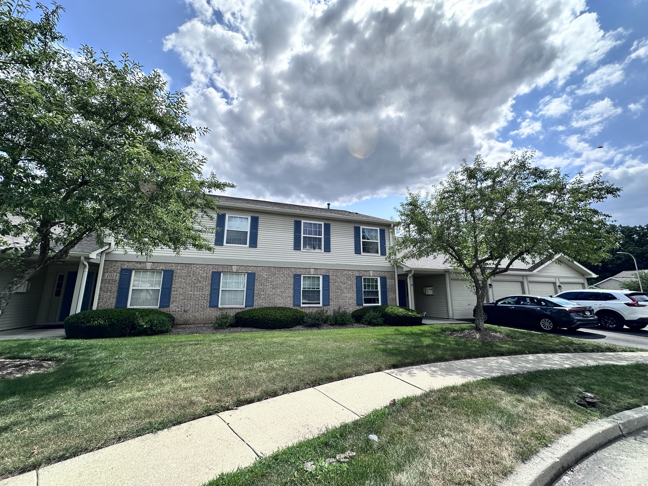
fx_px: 262
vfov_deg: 85.7
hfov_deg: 102.1
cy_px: 243
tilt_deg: +11.3
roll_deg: +0.0
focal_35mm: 14
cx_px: 324
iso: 50
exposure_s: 1/2451
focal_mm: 2.22
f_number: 2.2
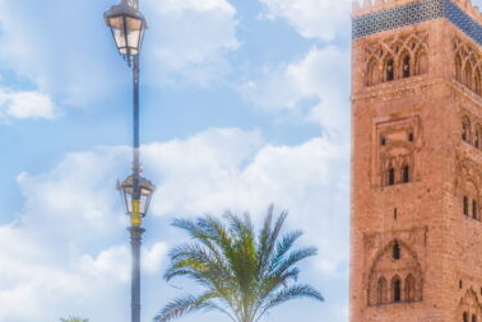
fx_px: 871
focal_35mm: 65
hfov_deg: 27.0
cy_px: 224
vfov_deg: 20.9
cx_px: 594
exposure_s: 1/800
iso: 160
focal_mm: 24
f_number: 11
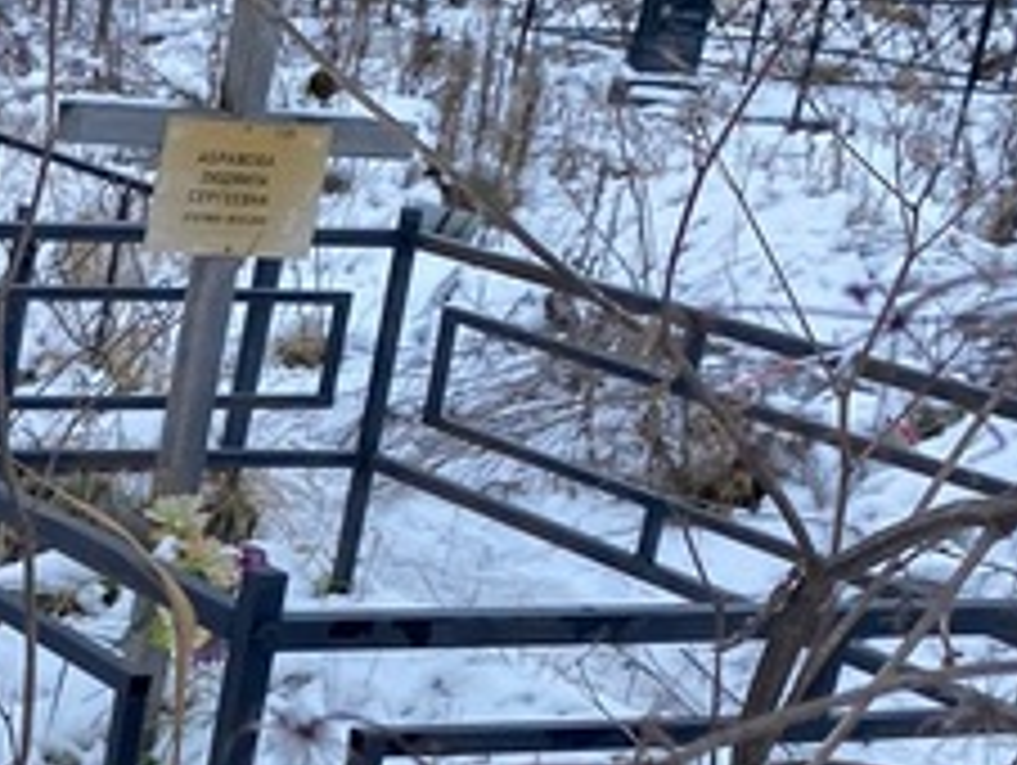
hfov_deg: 18.8
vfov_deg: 15.8
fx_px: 2706
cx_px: -500
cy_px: 738
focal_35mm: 92
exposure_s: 1/144
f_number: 1.8
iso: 32
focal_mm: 4.25
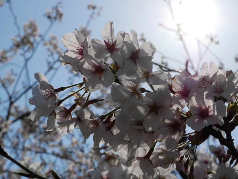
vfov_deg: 15.1
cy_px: 90
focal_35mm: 98
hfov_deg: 20.0
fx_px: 674
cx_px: 119
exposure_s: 1/2000
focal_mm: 49
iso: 800
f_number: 18
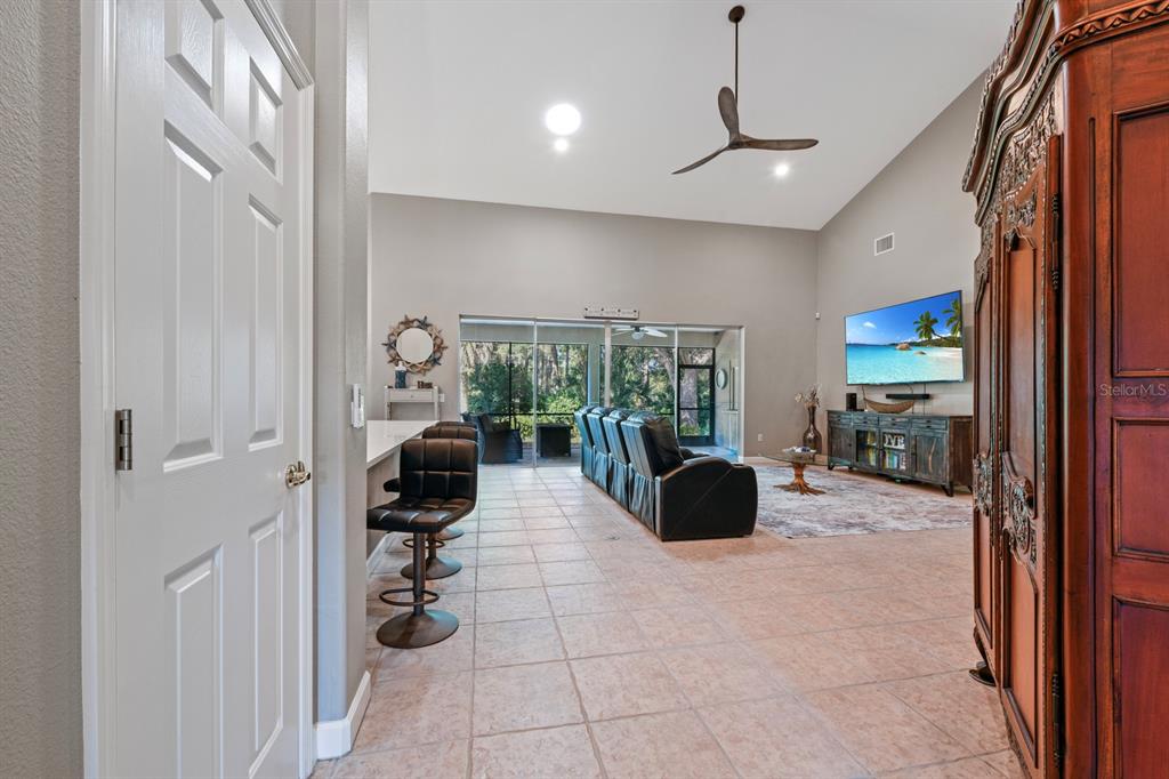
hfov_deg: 104.3
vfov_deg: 81.2
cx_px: 584
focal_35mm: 14
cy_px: 390
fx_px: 454
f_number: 8
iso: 320
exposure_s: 1/3
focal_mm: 14
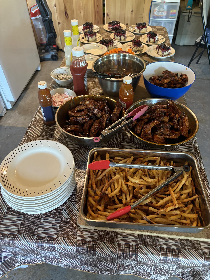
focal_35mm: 26
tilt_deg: -46.4
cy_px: 140
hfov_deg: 53.1
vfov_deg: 67.3
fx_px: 210
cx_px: 105
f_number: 1.6
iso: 500
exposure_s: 1/57
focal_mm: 5.96
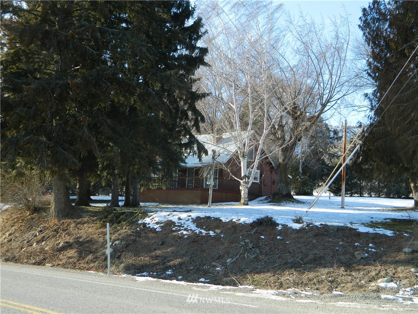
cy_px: 157
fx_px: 568
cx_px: 209
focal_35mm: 47
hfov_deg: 40.4
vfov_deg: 30.9
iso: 80
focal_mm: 8.4
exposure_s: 1/320
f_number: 3.6
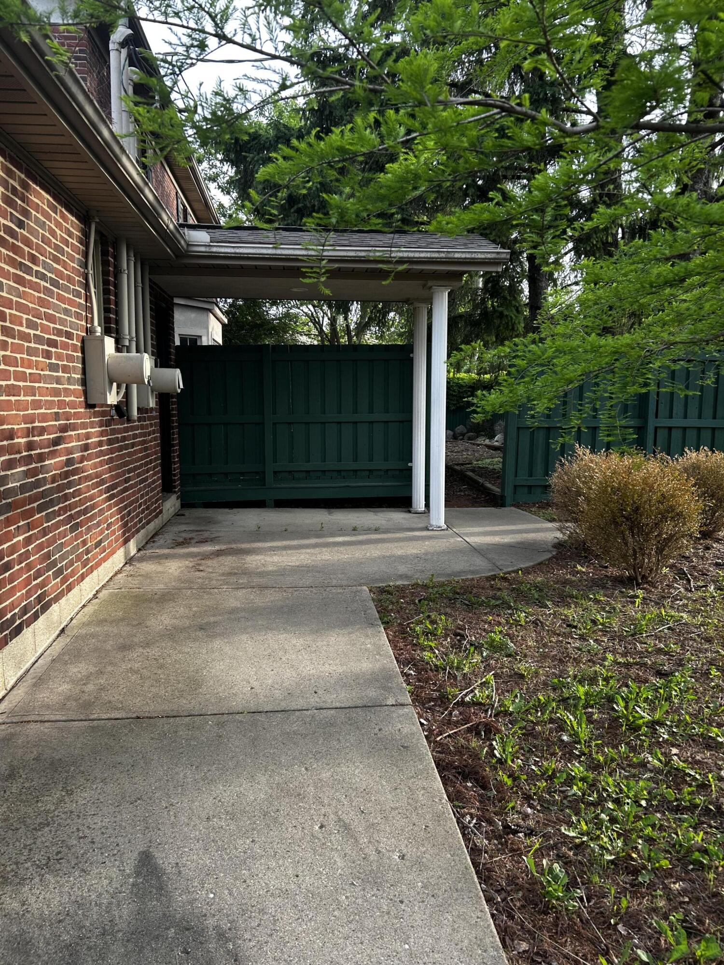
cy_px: 482
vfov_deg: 67.3
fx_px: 725
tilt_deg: -5.4
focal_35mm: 26
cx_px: 362
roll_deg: +1.5
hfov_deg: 53.1
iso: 32
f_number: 1.5
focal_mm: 5.7
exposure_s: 1/146
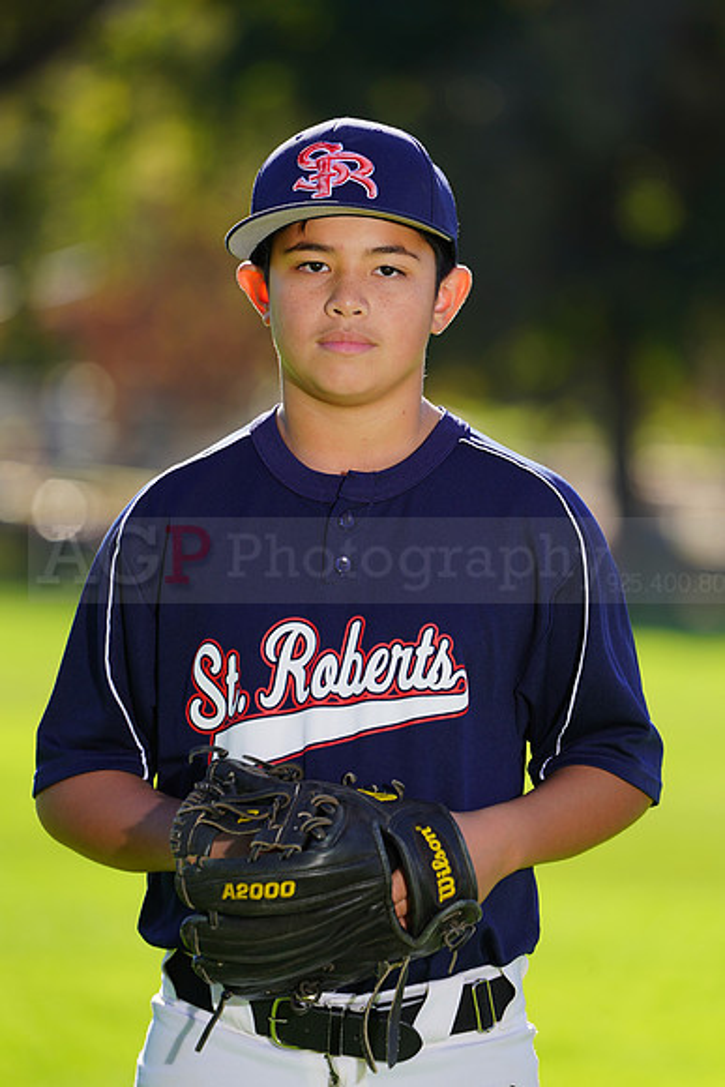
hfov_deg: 4.0
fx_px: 10505
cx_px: 362
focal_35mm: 348
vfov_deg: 5.9
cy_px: 544
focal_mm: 348
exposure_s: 1/250
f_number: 6.3
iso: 100
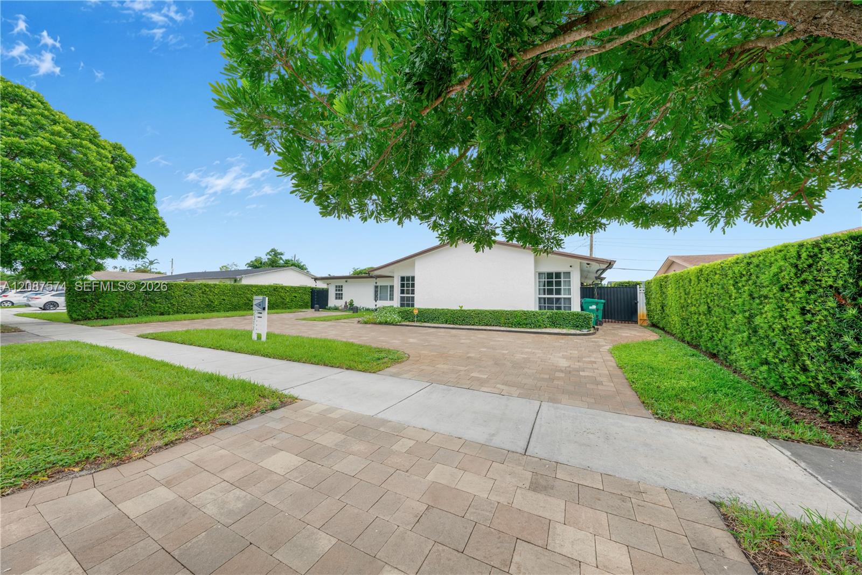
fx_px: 287
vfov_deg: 90.0
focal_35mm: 12
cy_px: 288
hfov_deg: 112.6
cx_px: 431
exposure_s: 1/30
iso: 100
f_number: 8
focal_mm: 12
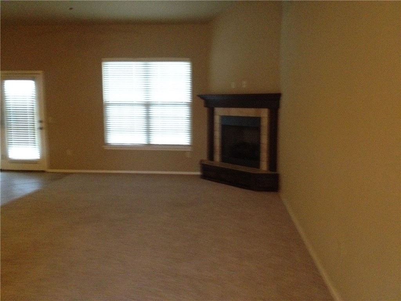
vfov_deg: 40.7
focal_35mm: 35
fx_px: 405
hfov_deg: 52.6
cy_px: 150
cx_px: 200
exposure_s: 1/15
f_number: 2.4
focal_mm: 4.28
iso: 800
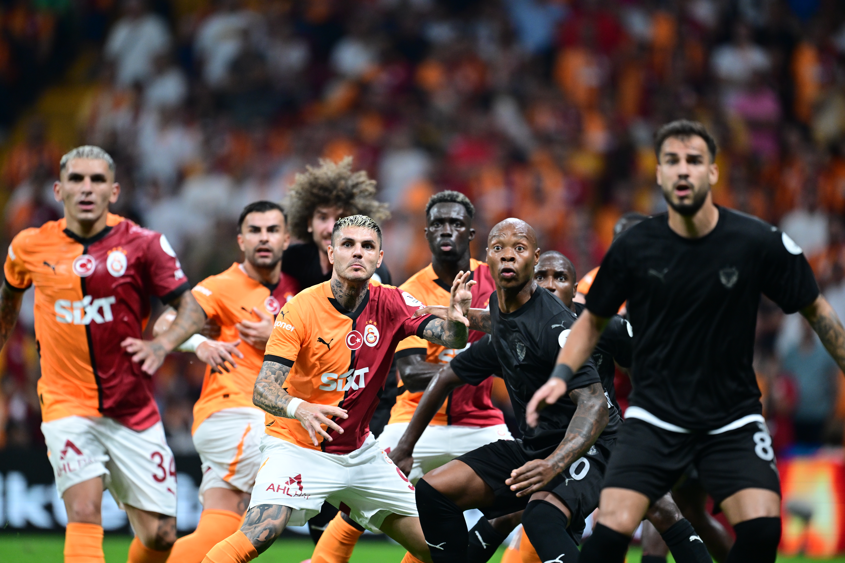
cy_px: 282
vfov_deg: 3.4
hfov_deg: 5.2
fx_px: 9388
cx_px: 422
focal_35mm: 400
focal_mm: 400
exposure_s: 1/1250
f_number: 2.8
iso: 2000
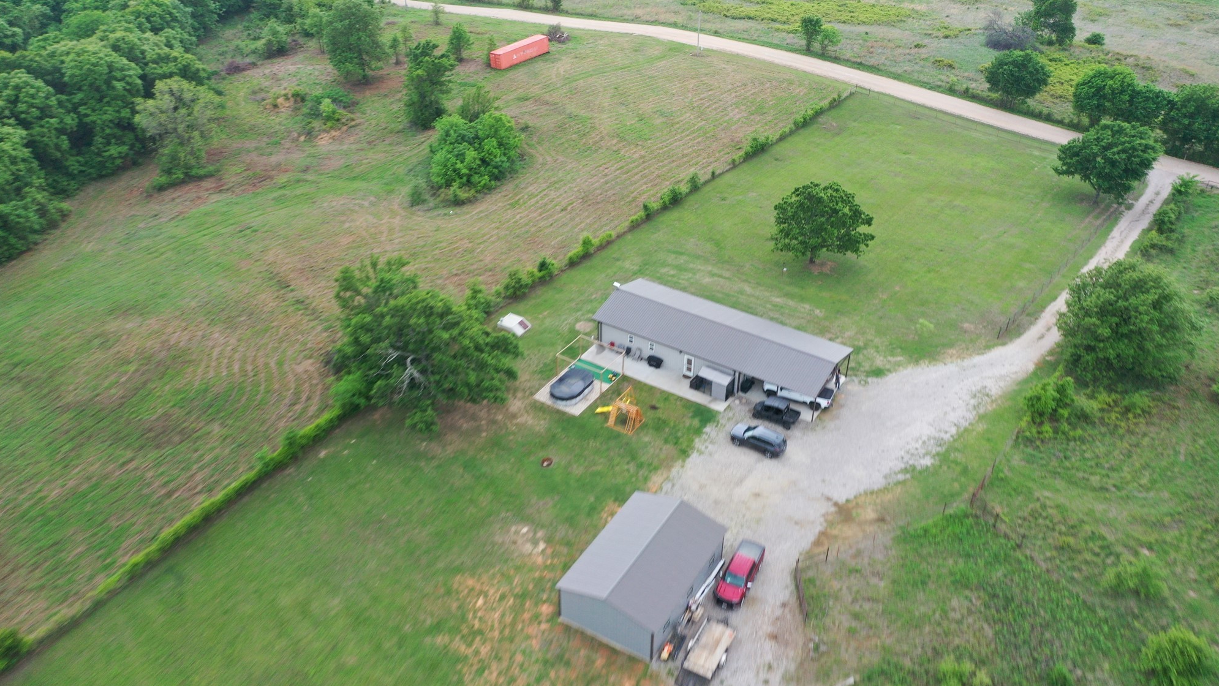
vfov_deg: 38.9
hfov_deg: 64.3
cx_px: 621
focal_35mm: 30
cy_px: 394
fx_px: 970
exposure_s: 1/30
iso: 320
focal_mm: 10.26
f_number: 4.5
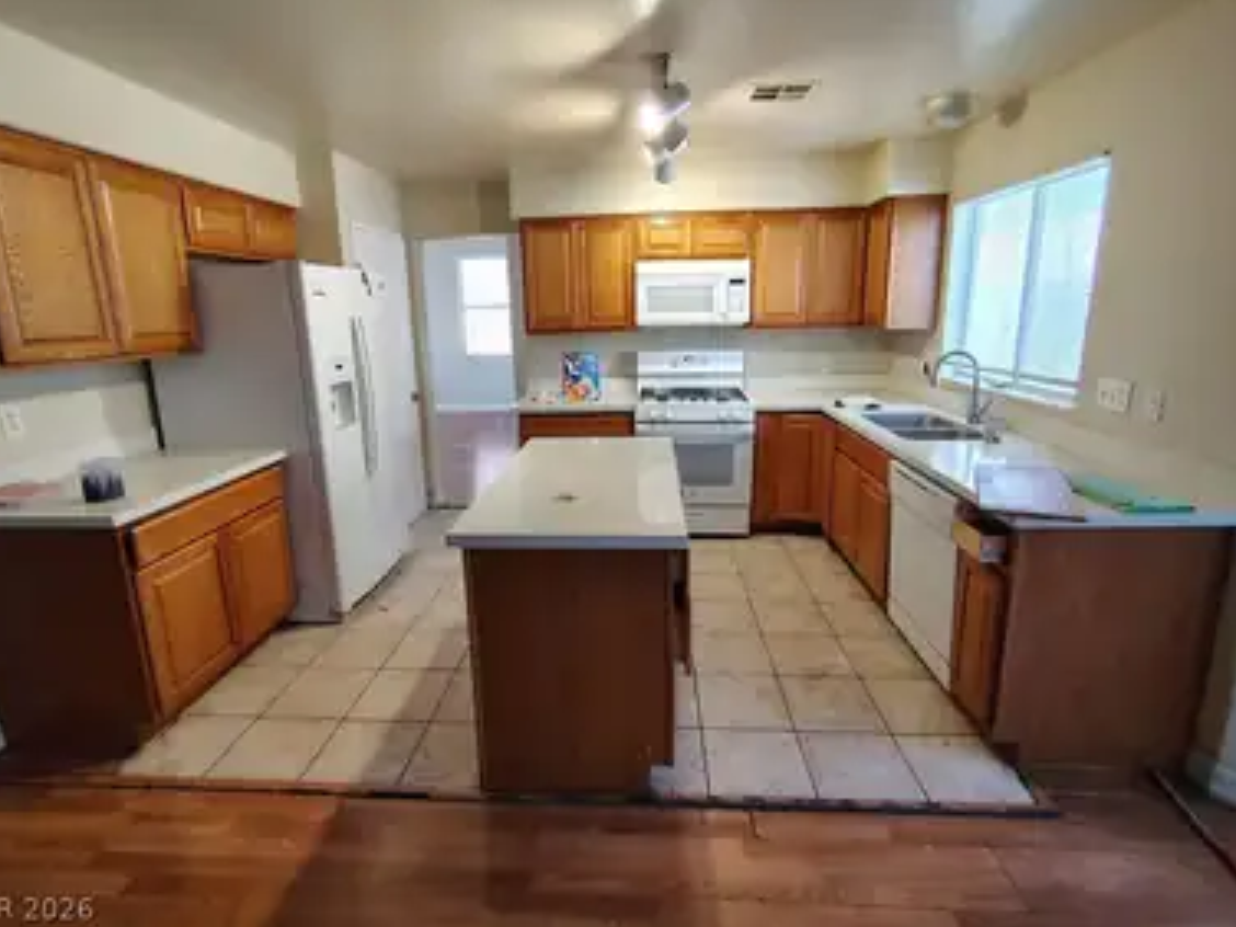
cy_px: 437
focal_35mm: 17
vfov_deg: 74.7
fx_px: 607
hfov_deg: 91.0
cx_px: 611
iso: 434
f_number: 2.2
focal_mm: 2.13
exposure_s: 1/30
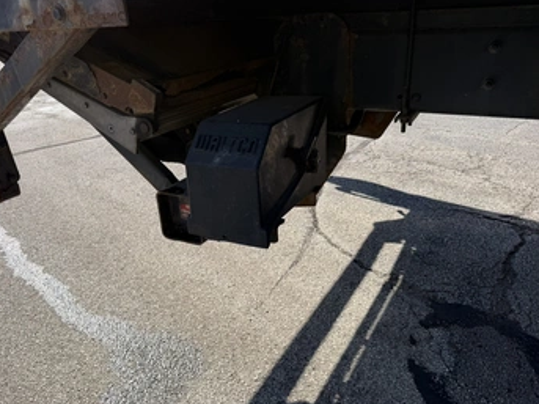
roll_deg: +2.7
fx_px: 436
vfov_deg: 49.7
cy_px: 220
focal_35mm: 28
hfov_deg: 63.4
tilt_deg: -25.1
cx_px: 256
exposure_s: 1/3021
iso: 80
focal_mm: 6.76
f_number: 1.78
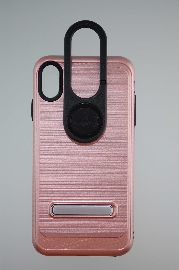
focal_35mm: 69
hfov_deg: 19.7
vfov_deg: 29.3
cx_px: 90
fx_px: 516
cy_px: 135
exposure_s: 1/30
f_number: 5.3
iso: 400
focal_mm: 46
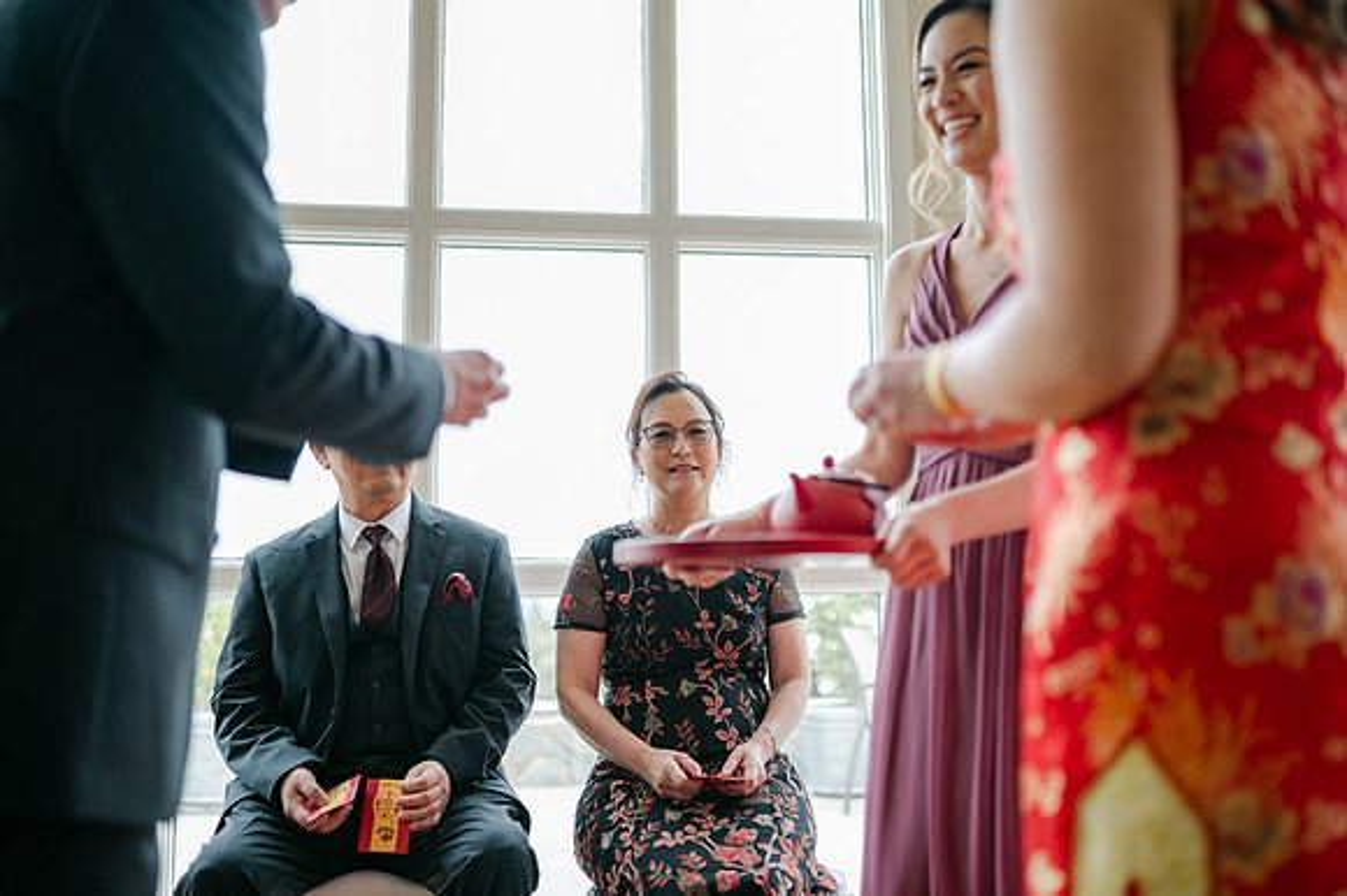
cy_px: 448
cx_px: 674
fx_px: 1333
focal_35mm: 36
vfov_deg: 37.2
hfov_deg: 53.6
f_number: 1.4
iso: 100
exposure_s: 1/1000
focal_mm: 35
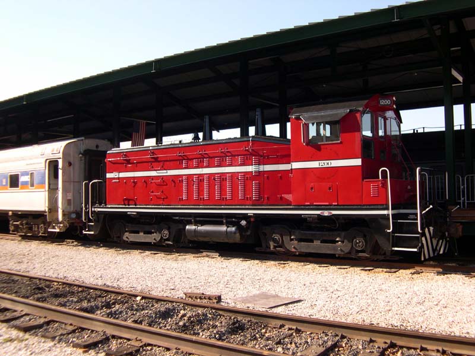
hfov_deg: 36.8
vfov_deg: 28.0
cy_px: 178
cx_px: 238
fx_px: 714
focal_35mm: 52
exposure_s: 1/398
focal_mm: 11.1
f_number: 3.2
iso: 100
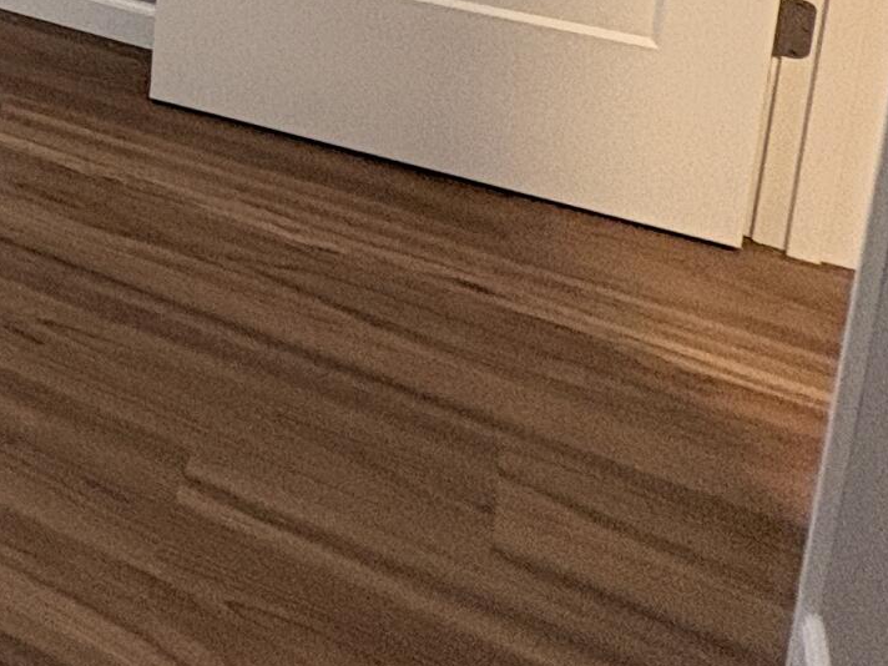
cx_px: -589
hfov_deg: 23.0
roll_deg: +2.3
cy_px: -459
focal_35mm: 59
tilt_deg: -10.7
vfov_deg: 19.8
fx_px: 1514
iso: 200
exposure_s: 1/60
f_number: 2.2
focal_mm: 2.22
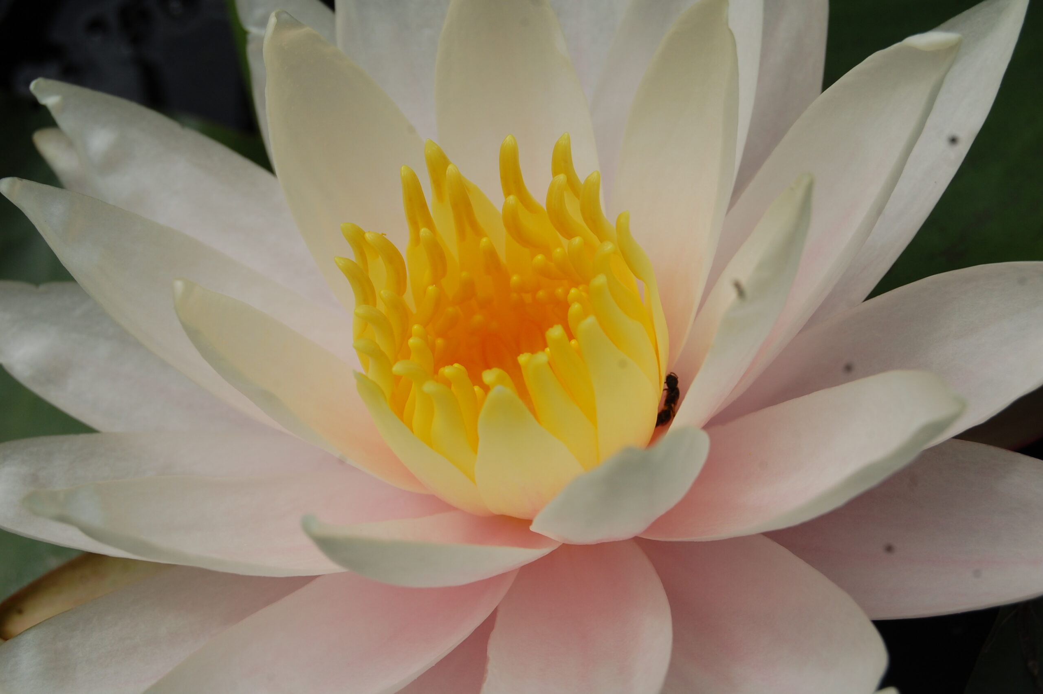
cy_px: 347
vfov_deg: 16.5
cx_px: 522
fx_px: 2388
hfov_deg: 24.6
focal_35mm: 82
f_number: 10
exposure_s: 1/400
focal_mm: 55
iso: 200
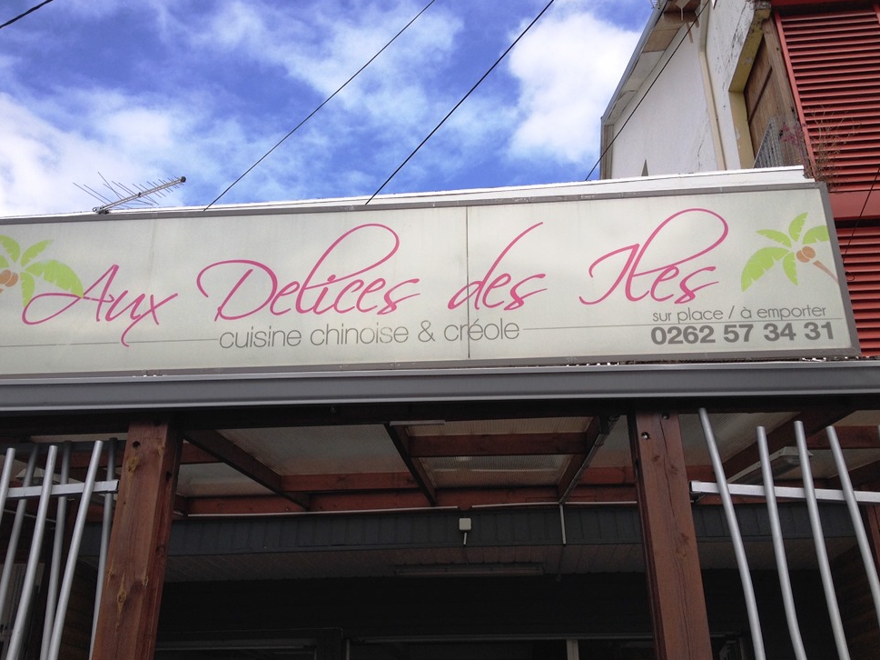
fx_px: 940
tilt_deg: +22.6
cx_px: 424
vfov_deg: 38.6
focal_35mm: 37
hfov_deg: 50.1
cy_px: 328
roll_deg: -1.6
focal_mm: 4.28
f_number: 2.4
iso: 50
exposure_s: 1/1104
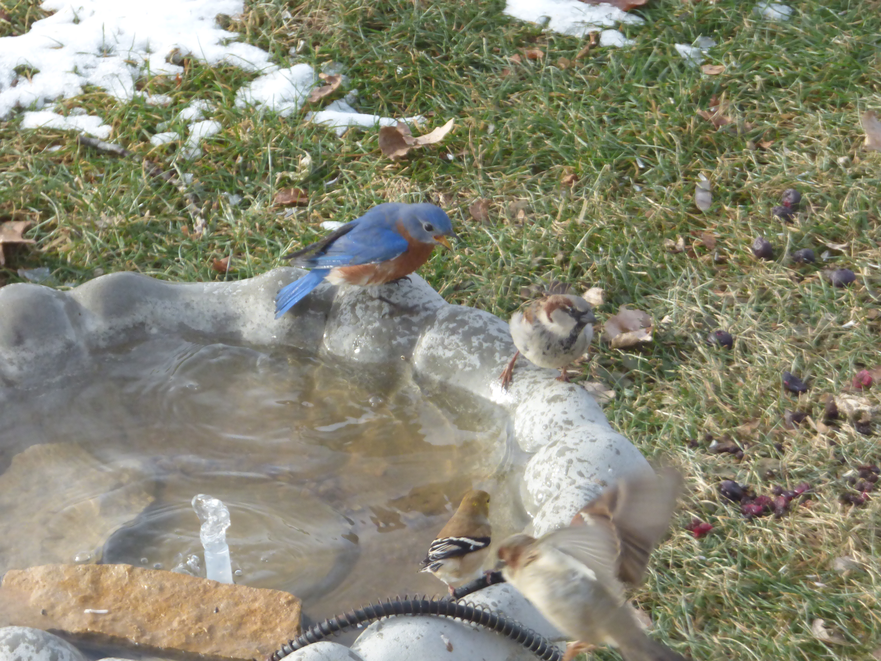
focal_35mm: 457
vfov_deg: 3.3
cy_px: 330
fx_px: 11631
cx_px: 440
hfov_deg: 4.3
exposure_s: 1/320
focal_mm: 74.38
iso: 400
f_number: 5.6
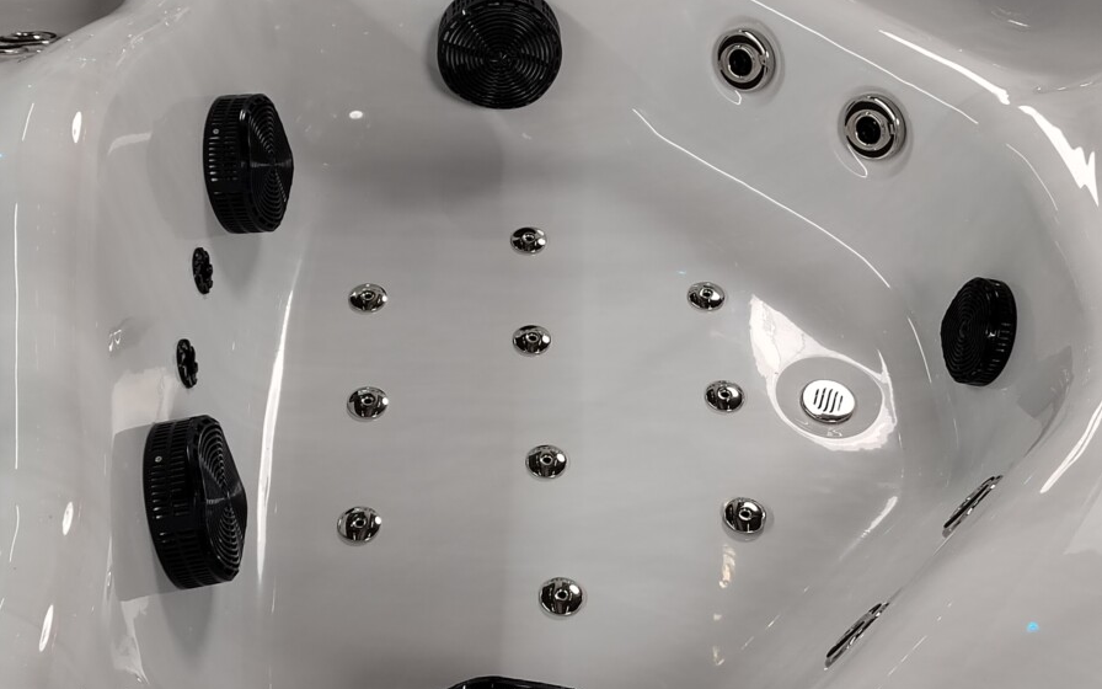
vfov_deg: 26.3
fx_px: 1472
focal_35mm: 49
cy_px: 322
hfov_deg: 41.1
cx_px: 551
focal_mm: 5.52
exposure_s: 1/100
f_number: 1.9
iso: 1025
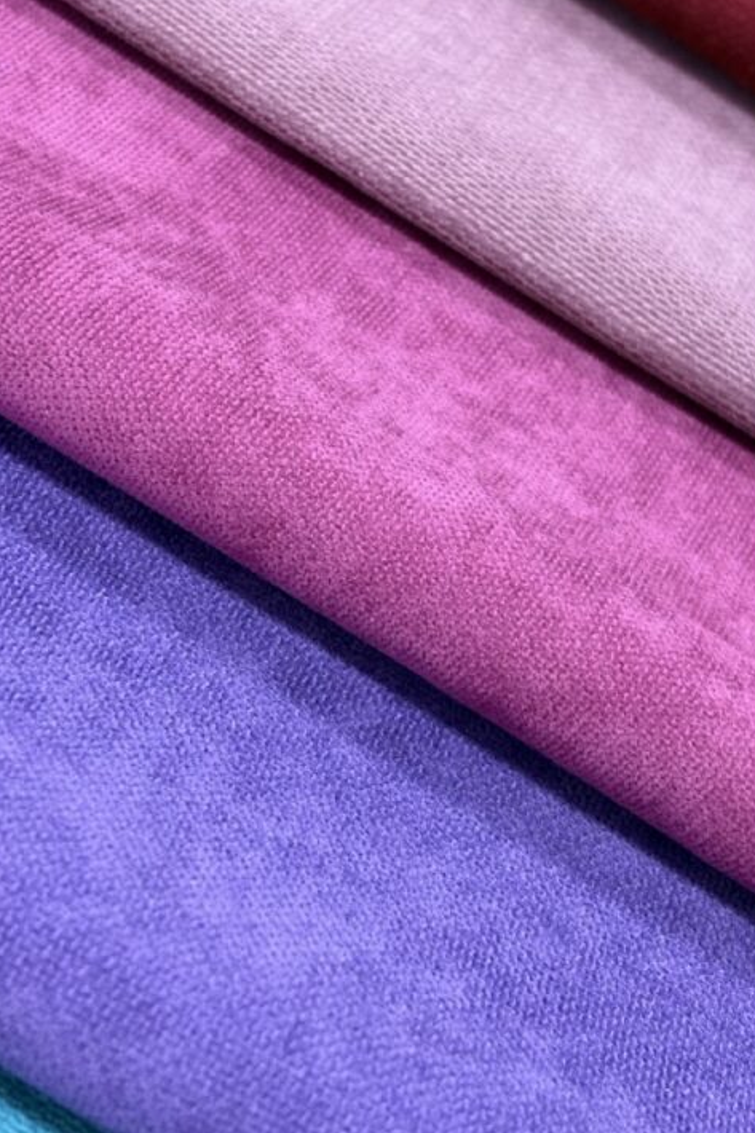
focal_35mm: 78
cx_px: 318
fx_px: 2455
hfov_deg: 17.5
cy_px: 471
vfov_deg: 26.0
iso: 125
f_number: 1.6
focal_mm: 5.96
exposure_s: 1/33
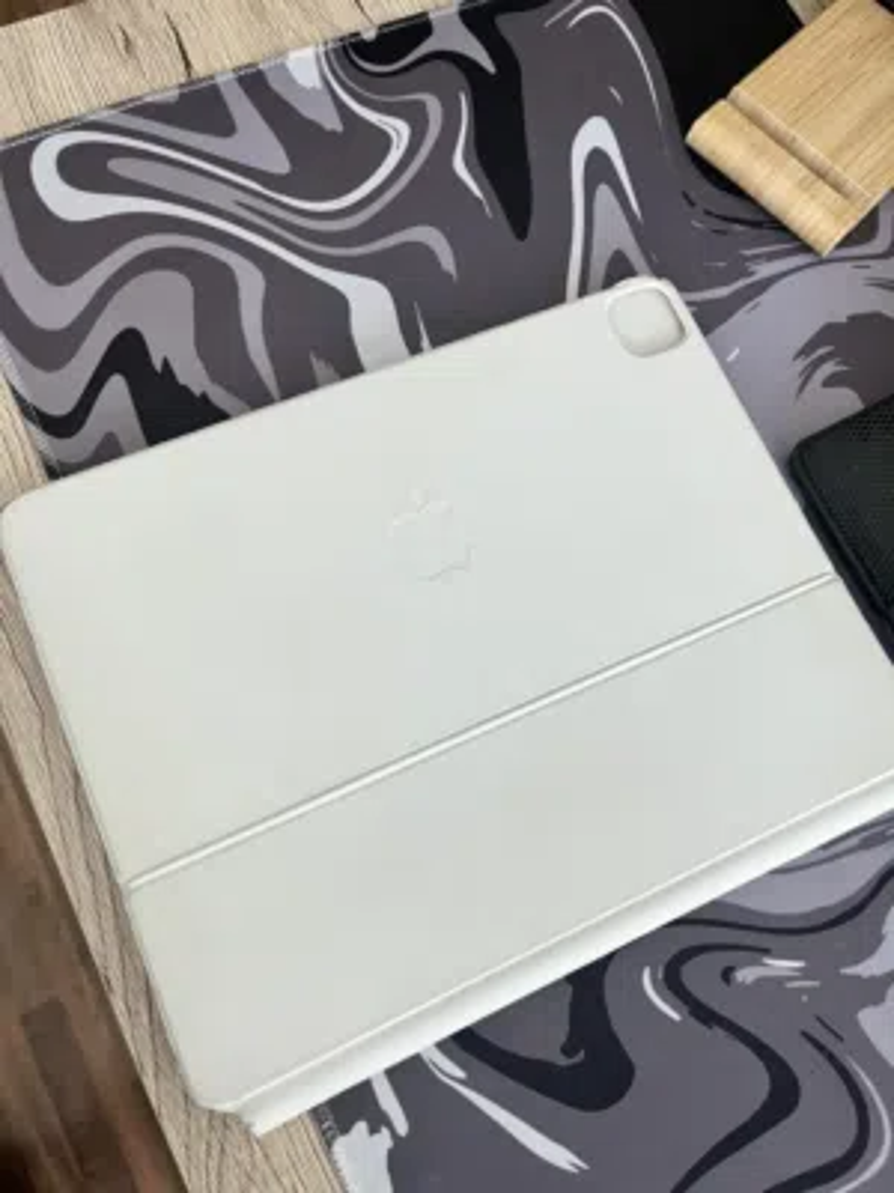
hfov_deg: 53.1
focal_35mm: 26
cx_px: 447
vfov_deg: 67.3
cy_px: 596
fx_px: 895
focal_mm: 5.1
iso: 125
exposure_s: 1/60
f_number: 1.6
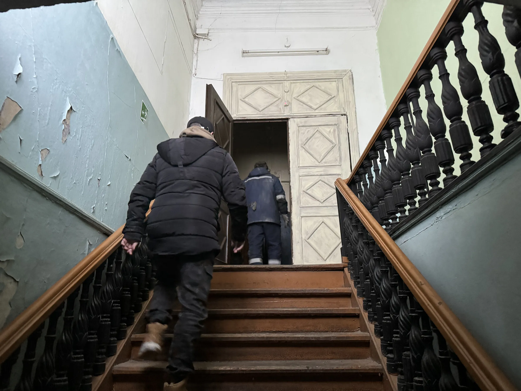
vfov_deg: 56.8
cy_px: 196
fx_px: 361
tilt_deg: +20.8
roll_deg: -0.4
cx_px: 260
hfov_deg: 71.6
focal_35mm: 24
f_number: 1.78
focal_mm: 6.86
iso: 1250
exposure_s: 1/30
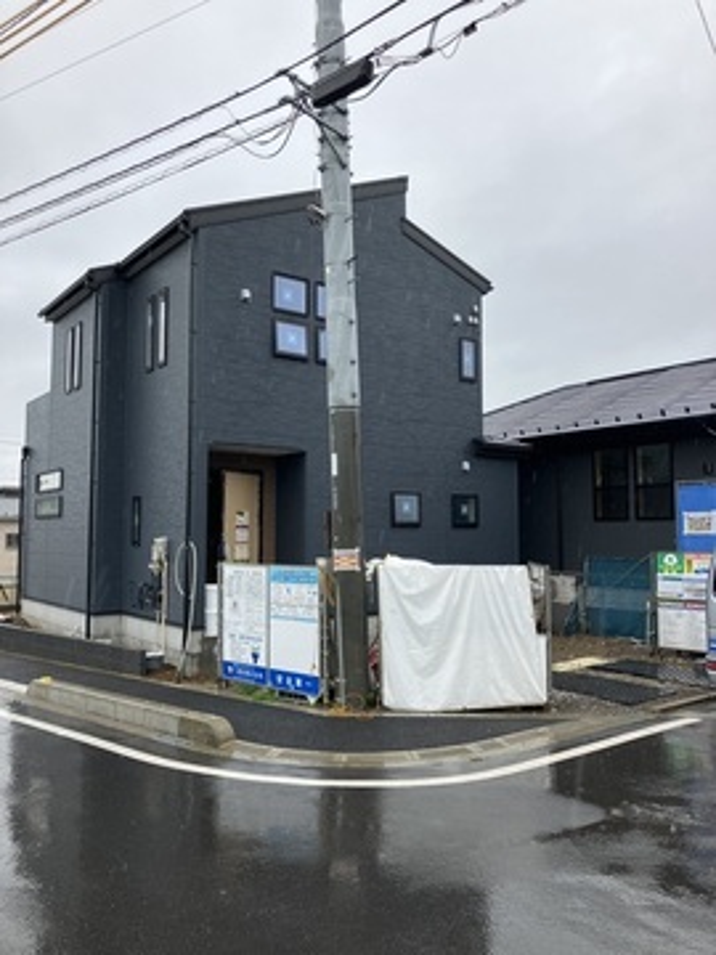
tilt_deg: +5.3
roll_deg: -0.3
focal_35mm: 28
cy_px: 478
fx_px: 772
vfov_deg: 63.4
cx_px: 358
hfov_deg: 49.7
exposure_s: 1/256
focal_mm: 3.99
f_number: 1.8
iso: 25
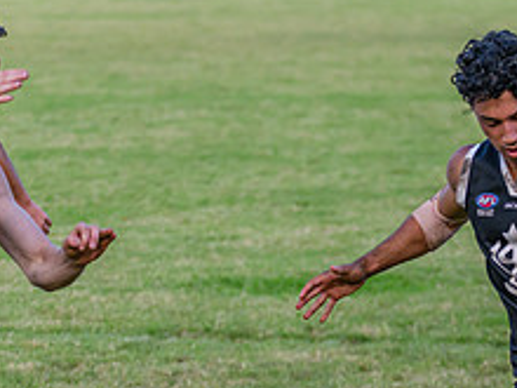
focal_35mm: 380
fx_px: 5675
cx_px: 470
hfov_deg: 5.2
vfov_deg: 3.9
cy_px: 290
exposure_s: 1/2000
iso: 1600
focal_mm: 150
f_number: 5
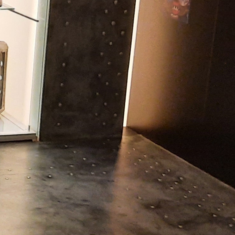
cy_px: 96
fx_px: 914
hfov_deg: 13.5
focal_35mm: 119
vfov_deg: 14.6
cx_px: -156
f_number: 2
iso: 400
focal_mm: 4.6
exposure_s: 1/33
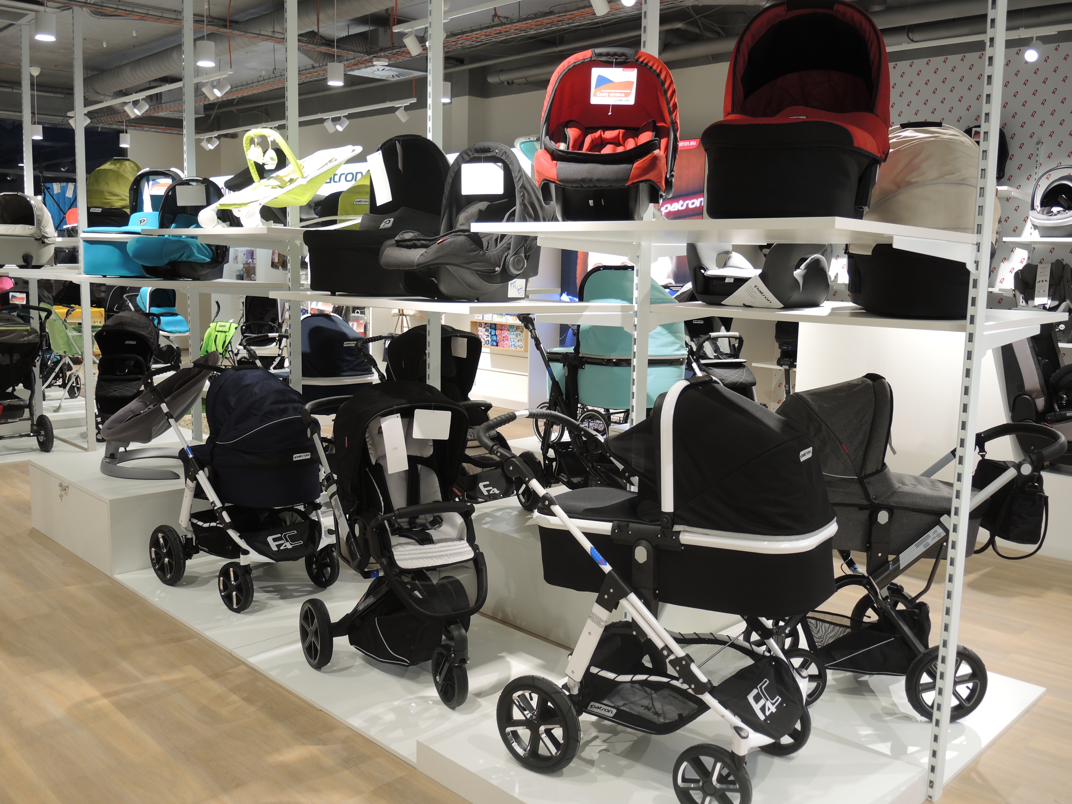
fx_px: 929
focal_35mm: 30
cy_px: 402
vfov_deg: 46.8
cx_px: 536
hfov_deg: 60.0
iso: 80
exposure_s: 1/30
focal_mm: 6.5
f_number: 2
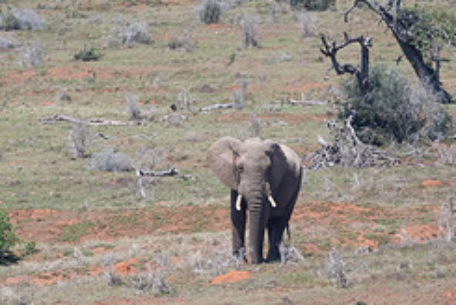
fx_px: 18832
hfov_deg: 1.4
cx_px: 23
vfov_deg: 0.9
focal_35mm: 1485
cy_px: 96
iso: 800
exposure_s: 1/3200
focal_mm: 600
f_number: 7.1
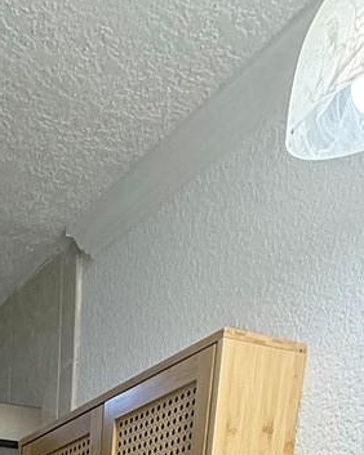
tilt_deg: -18.3
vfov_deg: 17.3
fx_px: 836
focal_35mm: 62
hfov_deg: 22.2
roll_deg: +1.2
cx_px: -99
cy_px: 986
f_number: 2.2
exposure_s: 1/120
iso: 125
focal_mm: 2.22
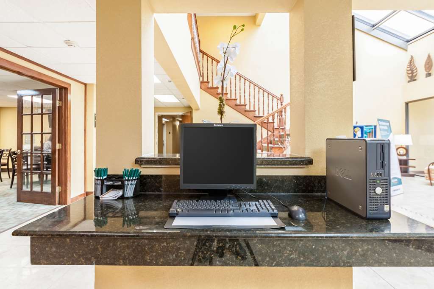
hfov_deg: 87.0
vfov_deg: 64.5
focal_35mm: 19
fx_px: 229
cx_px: 217
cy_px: 144
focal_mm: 19
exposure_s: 1/160
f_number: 8
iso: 400
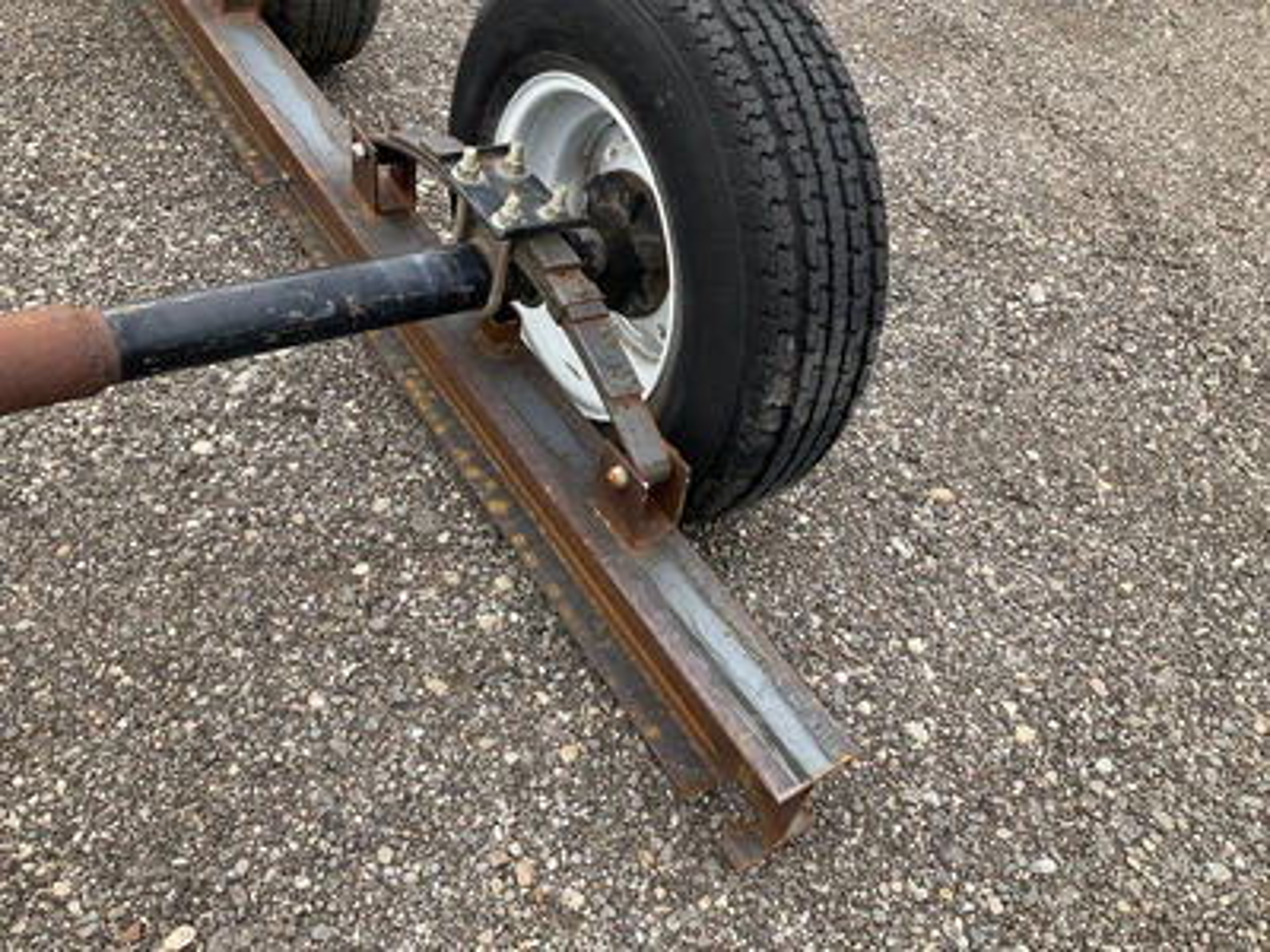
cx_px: 635
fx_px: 1064
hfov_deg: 61.7
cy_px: 476
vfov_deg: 48.2
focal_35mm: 29
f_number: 1.8
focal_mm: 3
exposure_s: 1/556
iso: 25
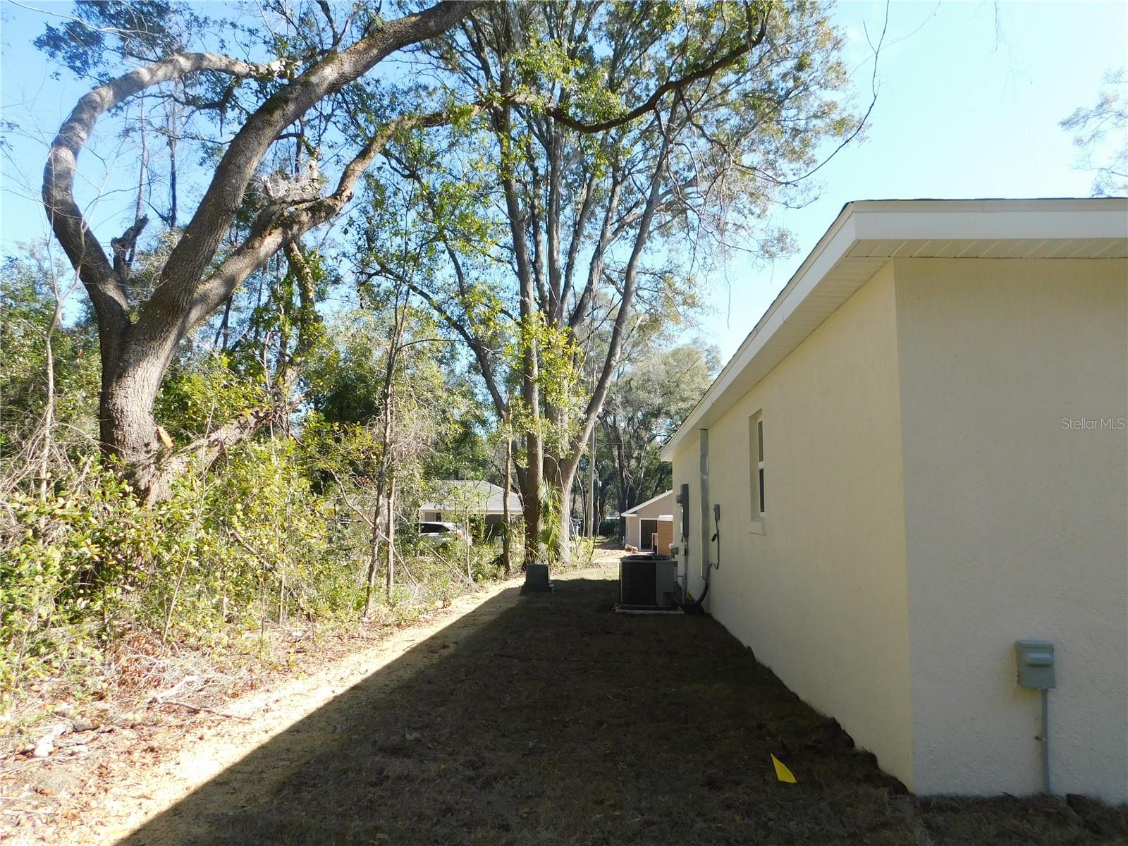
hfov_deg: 73.9
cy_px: 423
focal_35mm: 23
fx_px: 749
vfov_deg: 58.9
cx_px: 564
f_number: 3
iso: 125
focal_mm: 4
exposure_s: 1/500
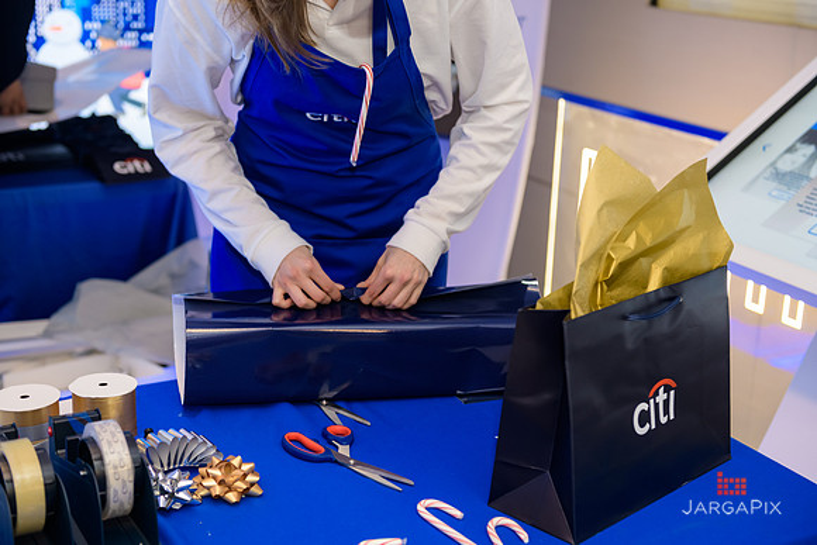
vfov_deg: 24.6
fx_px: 1248
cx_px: 408
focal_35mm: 55
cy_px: 272
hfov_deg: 36.2
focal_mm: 55
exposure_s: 1/125
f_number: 3.2
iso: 800
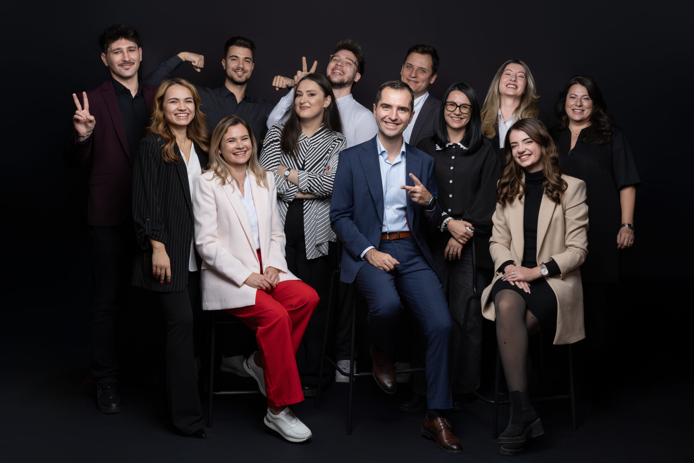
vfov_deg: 24.6
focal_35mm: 55
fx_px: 1060
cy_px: 232
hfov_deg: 36.2
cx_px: 347
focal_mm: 55
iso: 100
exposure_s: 1/200
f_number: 9
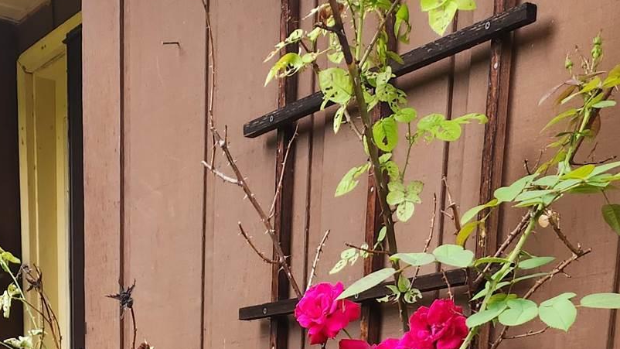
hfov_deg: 29.2
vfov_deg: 12.9
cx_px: 213
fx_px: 1184
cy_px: 830
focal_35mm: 72
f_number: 1.8
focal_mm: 5.4
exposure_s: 1/180
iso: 125
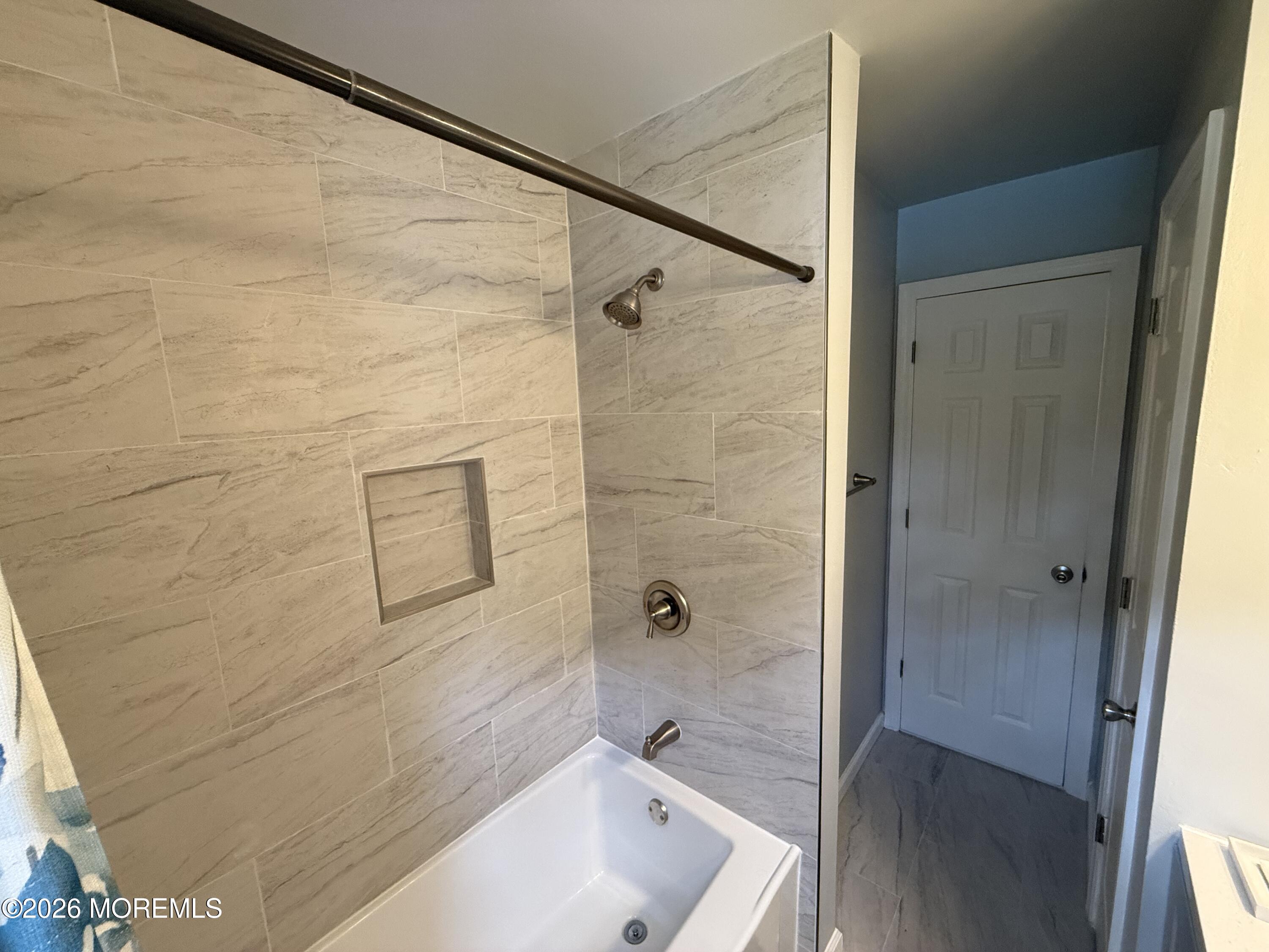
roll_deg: +2.7
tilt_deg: -8.5
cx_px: 634
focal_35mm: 14
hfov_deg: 102.1
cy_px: 476
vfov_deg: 85.7
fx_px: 513
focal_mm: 2.22
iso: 320
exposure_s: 1/60
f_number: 2.2
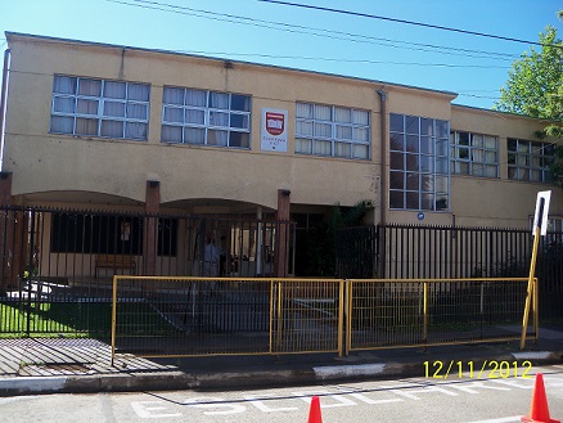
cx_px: 282
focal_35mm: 35
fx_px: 570
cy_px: 212
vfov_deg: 40.7
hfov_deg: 52.6
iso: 80
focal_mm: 6.2
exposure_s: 1/400
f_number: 3.5
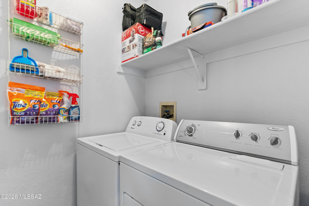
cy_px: 103
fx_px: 137
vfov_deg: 73.7
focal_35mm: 16
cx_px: 154
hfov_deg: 96.8
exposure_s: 1/10
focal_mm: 16
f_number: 7.1
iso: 2000
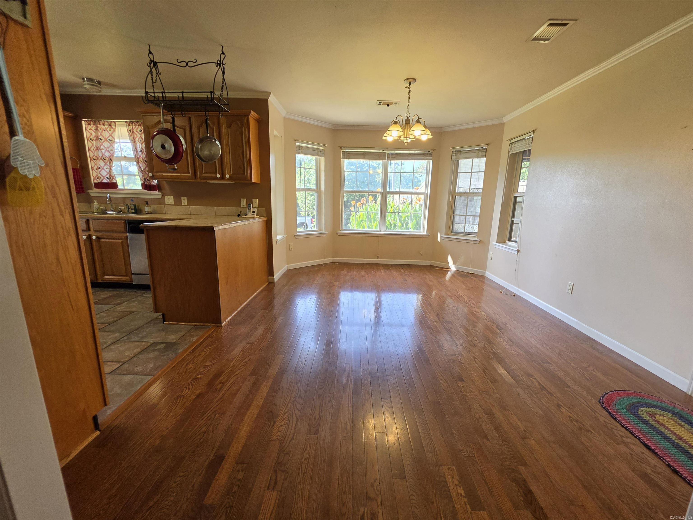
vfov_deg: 89.9
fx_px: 260
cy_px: 260
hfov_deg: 106.2
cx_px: 346
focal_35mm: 13
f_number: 1.9
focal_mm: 2.2
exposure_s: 1/120
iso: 64
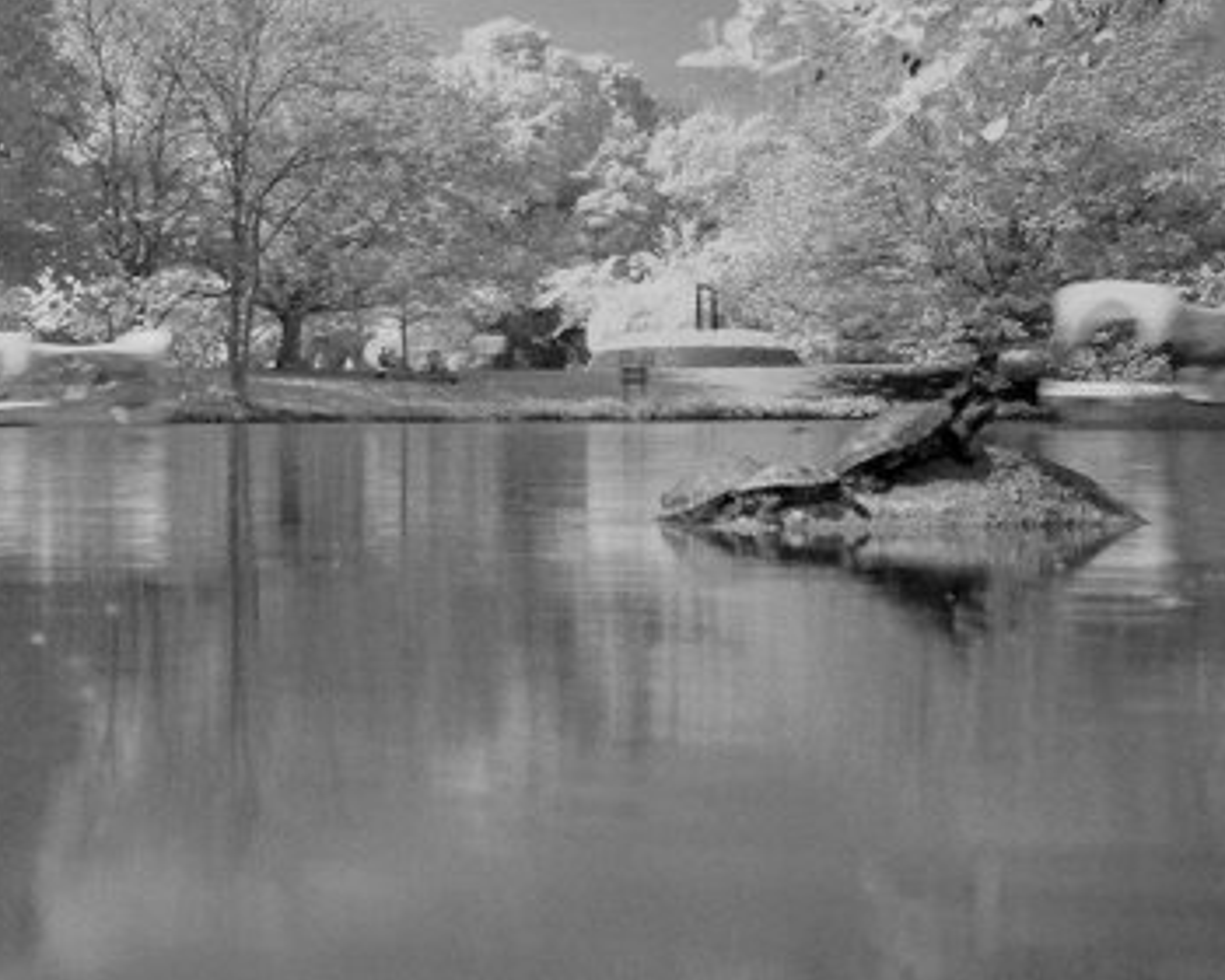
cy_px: 406
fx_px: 2683
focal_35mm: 74
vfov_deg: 20.7
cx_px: -500
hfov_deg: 22.2
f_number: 3.5
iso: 1600
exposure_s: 1/1.6
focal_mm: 18
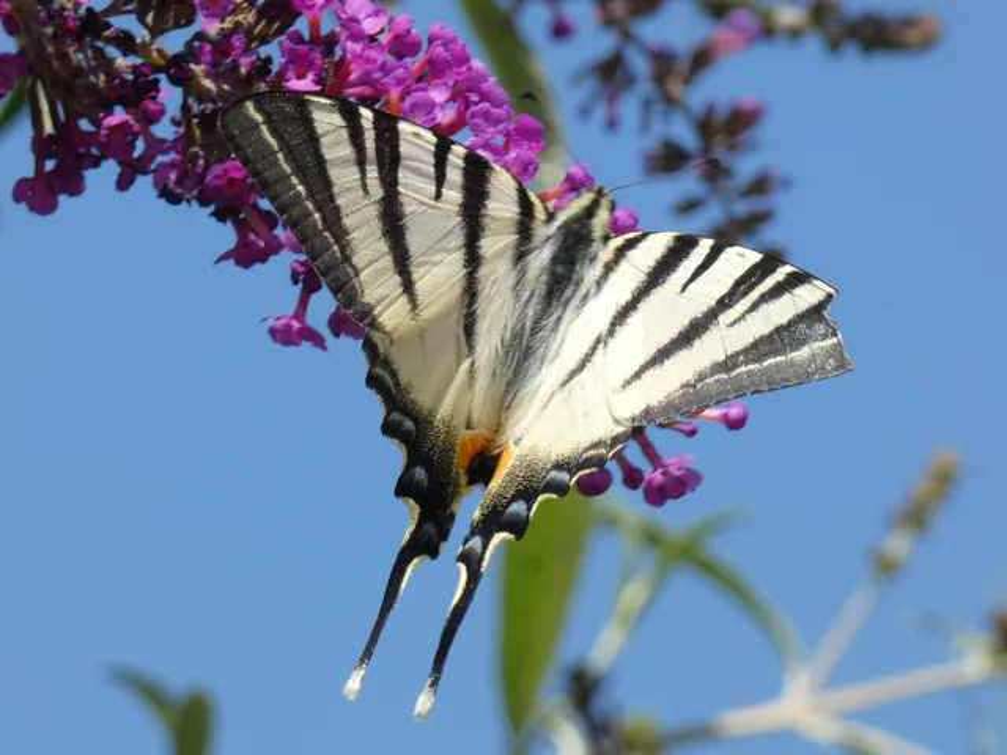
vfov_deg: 5.8
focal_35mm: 258
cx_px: 504
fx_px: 7505
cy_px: 378
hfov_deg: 7.7
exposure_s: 1/250
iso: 80
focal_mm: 46.2
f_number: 5.5
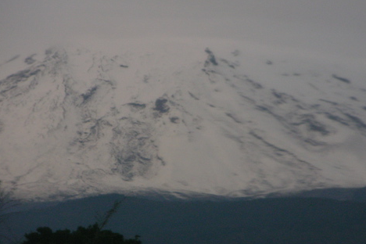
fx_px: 3904
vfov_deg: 3.6
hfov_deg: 5.4
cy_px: 133
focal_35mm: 384
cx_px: 223
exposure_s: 1/253
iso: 200
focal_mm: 67.7
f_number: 4.2
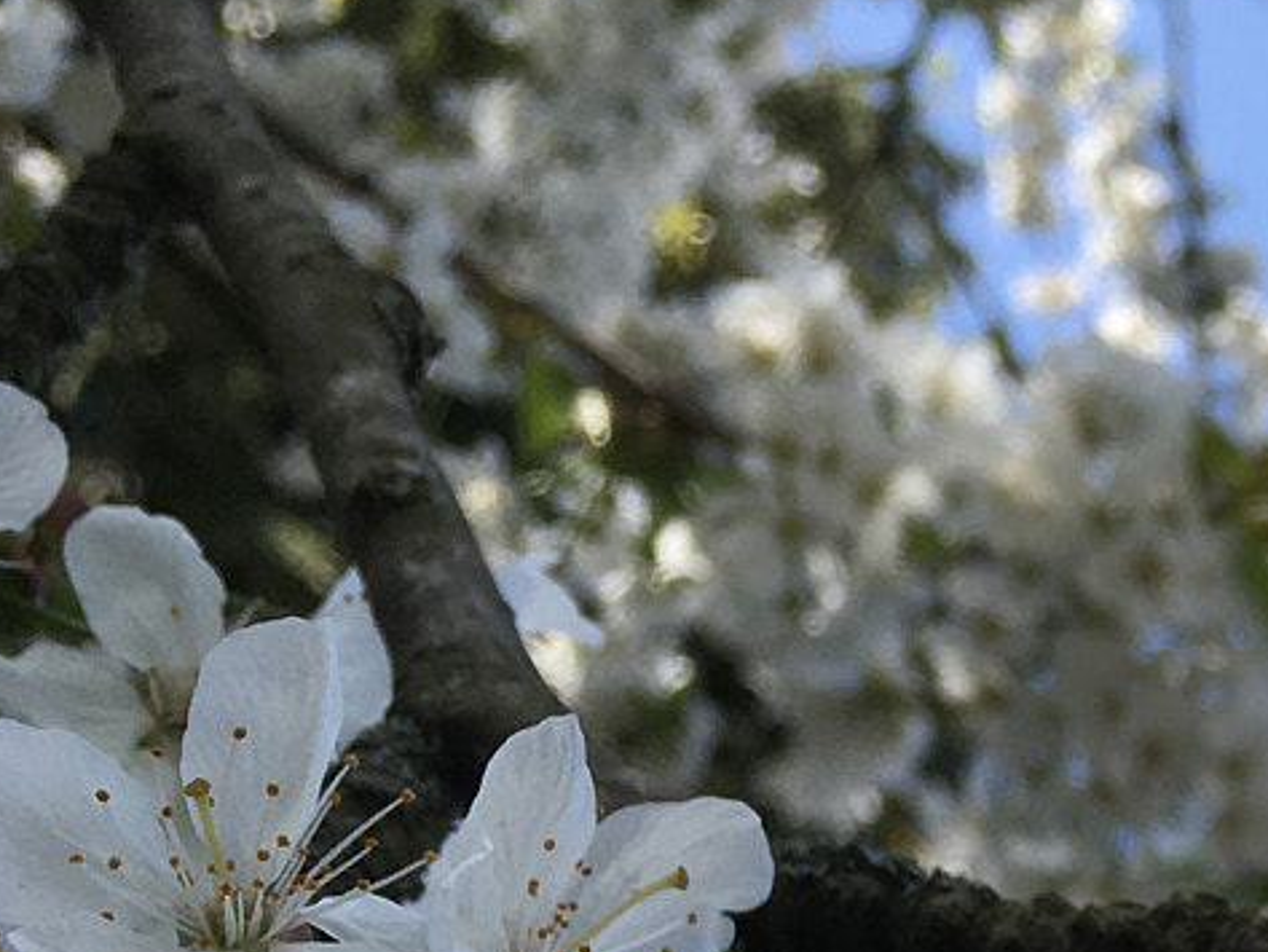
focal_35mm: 98
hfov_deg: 17.5
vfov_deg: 14.3
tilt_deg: +48.8
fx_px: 3591
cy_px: 1314
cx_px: 2016
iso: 25
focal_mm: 4.15
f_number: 2.2
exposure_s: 1/605
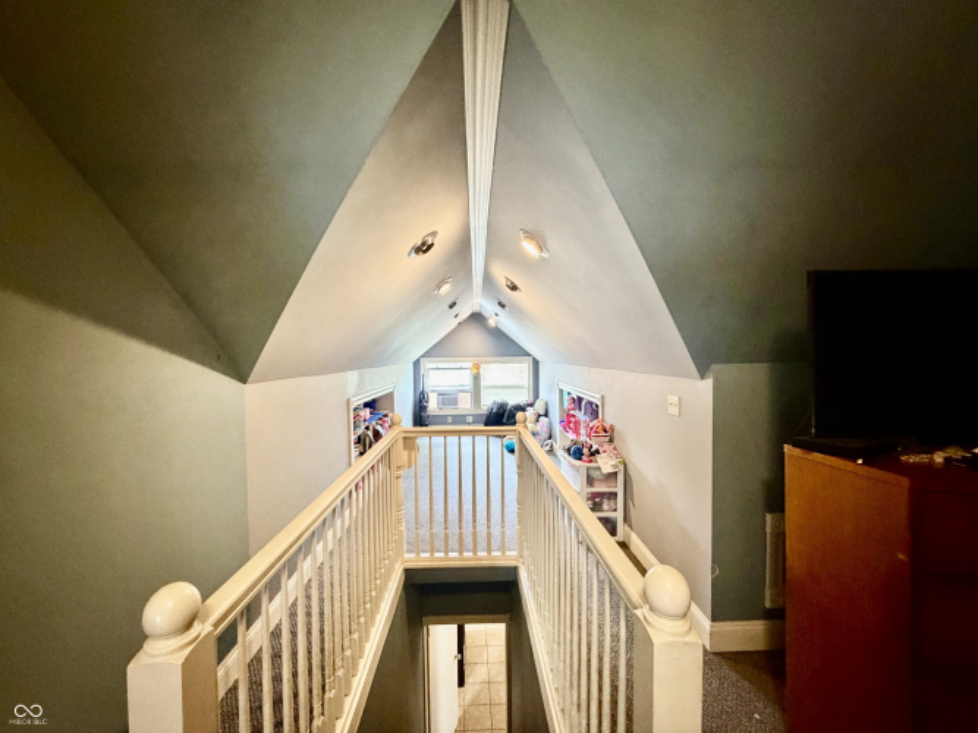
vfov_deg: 85.7
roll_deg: +1.2
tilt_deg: -1.1
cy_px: 366
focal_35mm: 14
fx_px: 395
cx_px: 489
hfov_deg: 102.1
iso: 1000
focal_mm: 2.22
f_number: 2.2
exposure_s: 1/40
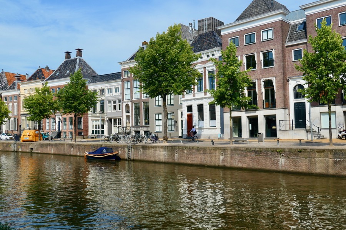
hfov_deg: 54.4
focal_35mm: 35
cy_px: 115
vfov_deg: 37.9
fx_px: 336
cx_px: 173
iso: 125
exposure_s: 1/1000
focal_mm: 12.8
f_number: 5
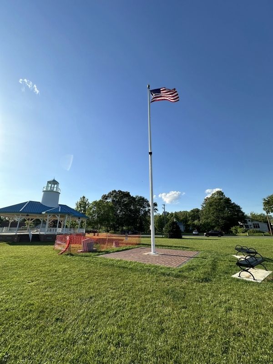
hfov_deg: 85.7
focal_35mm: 14
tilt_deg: +19.0
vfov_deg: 102.1
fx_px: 147
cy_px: 182
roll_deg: -0.4
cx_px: 136
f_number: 2.2
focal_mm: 2.22
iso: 40
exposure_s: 1/2304
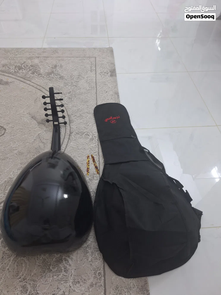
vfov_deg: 73.9
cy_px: 148
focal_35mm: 23
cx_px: 110
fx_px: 196
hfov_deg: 58.9
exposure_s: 1/33
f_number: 1.8
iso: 200
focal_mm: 5.54
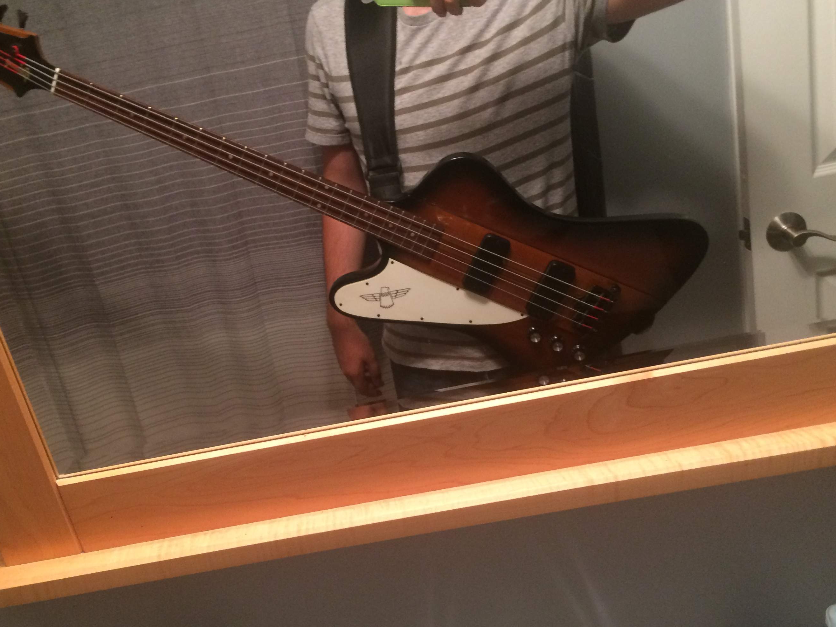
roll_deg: +13.3
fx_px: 869
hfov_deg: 51.3
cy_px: 347
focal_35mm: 36
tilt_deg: -21.2
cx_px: 374
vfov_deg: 39.6
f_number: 2.2
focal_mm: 4.15
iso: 200
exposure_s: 1/30
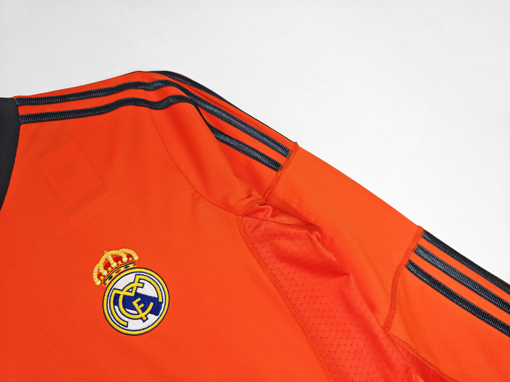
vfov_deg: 58.9
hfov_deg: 73.9
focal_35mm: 23
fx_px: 339
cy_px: 191
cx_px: 255
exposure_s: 1/100
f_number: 1.75
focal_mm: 8.67
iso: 114
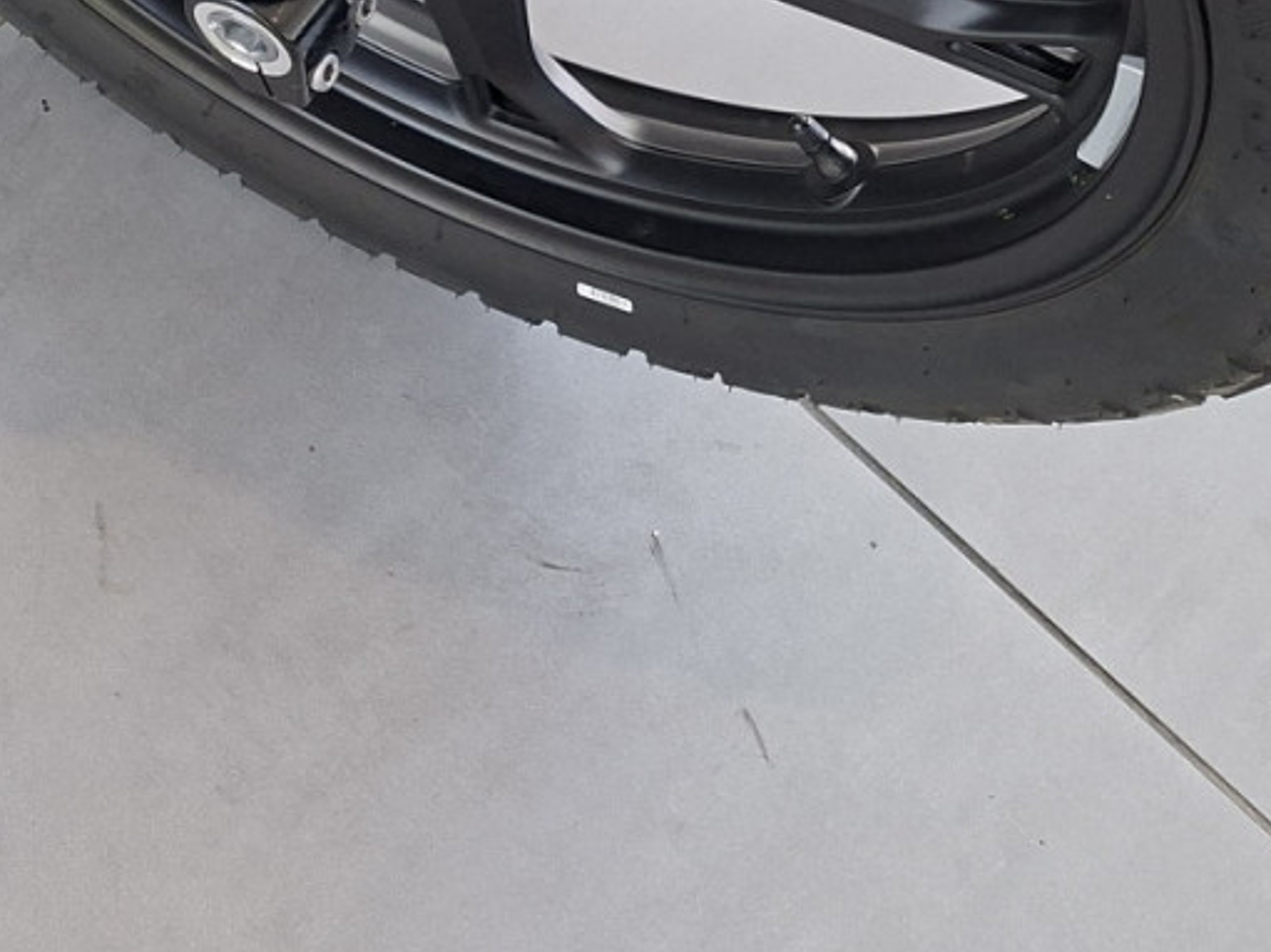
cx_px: -192
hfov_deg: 24.8
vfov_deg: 18.5
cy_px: -398
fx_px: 2643
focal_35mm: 72
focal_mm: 5.54
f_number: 1.8
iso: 160
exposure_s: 1/100
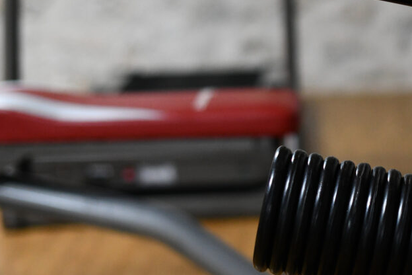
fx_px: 1408
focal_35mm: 123
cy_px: 133
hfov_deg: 16.4
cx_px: 397
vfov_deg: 11.1
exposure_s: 1/125
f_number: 2
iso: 1600
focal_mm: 50
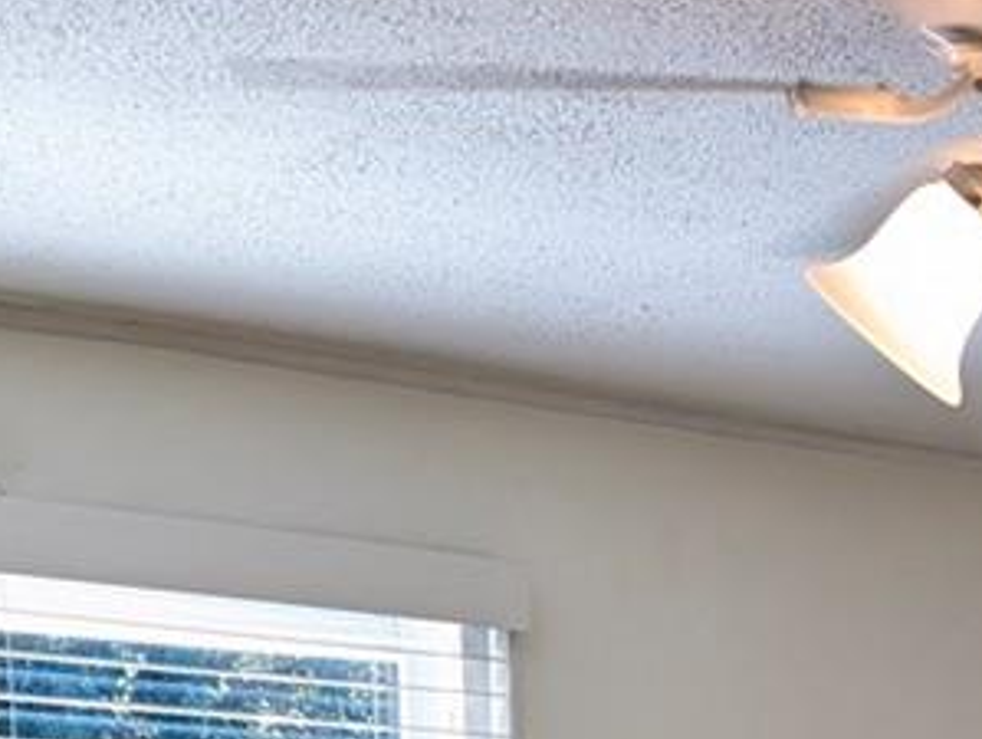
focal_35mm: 128
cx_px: 969
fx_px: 3636
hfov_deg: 15.1
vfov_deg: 9.8
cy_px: 1948
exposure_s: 1/90
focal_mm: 6.9
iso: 62
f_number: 1.68
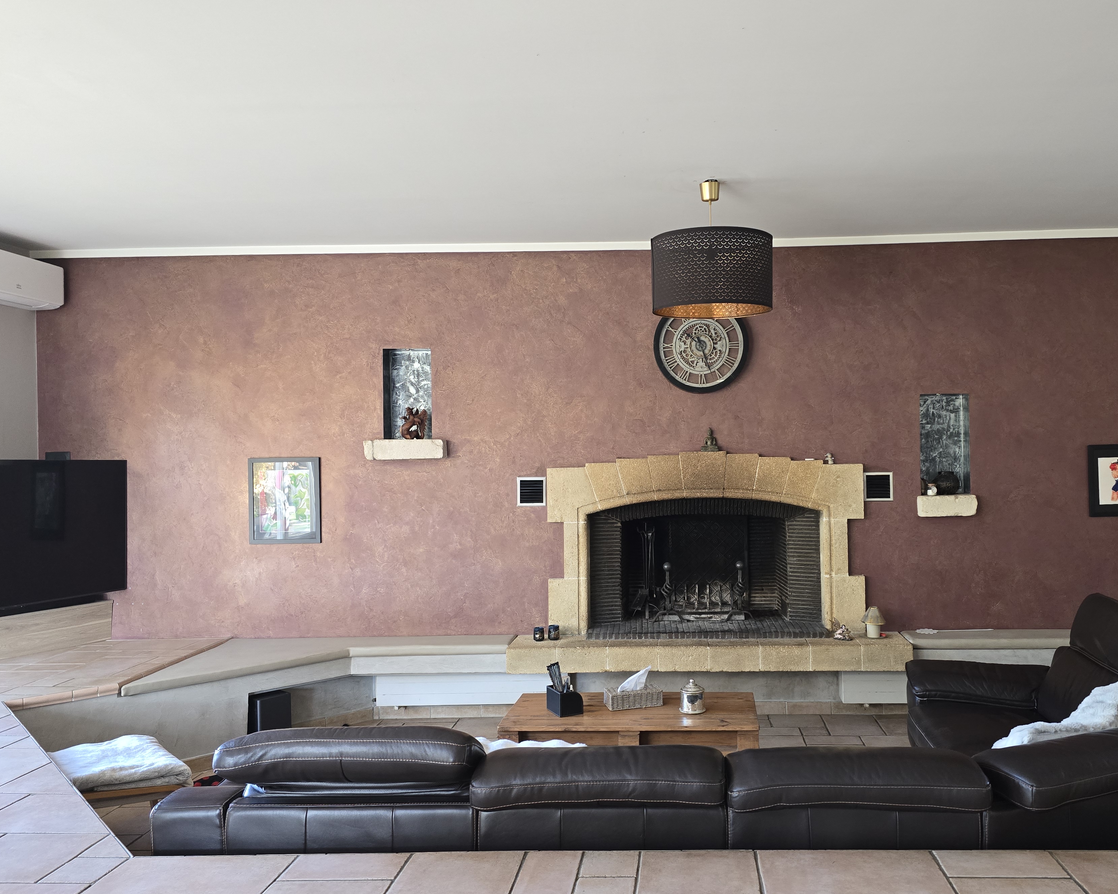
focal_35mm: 27
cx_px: 657
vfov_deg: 53.2
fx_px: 893
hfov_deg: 63.6
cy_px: 460
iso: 400
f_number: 1.7
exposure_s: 1/100
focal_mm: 6.3
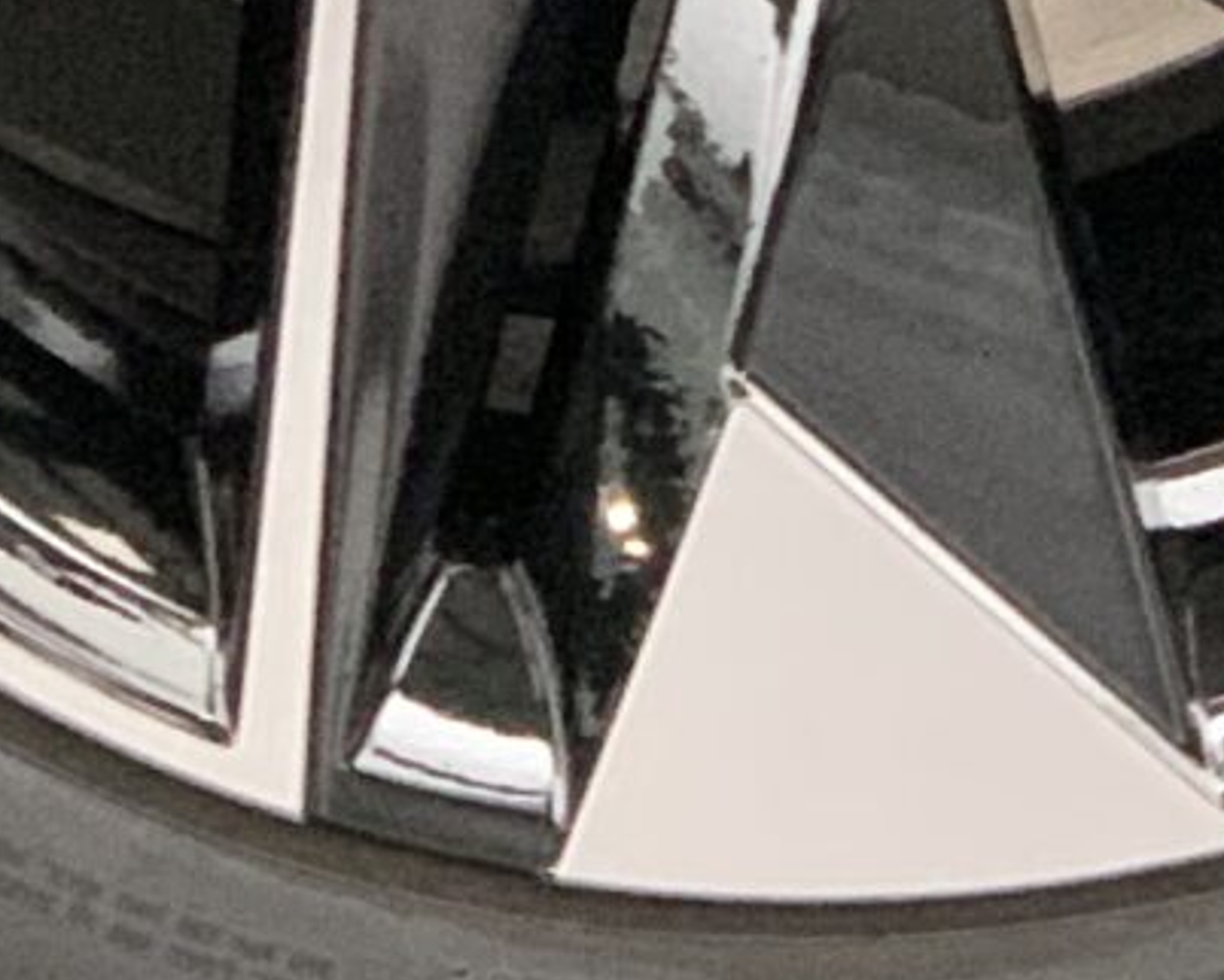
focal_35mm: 323
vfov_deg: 4.7
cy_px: -943
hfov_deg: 6.0
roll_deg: +0.4
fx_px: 11707
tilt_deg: -15.4
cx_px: 828
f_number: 2.4
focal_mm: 6
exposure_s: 1/56
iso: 500
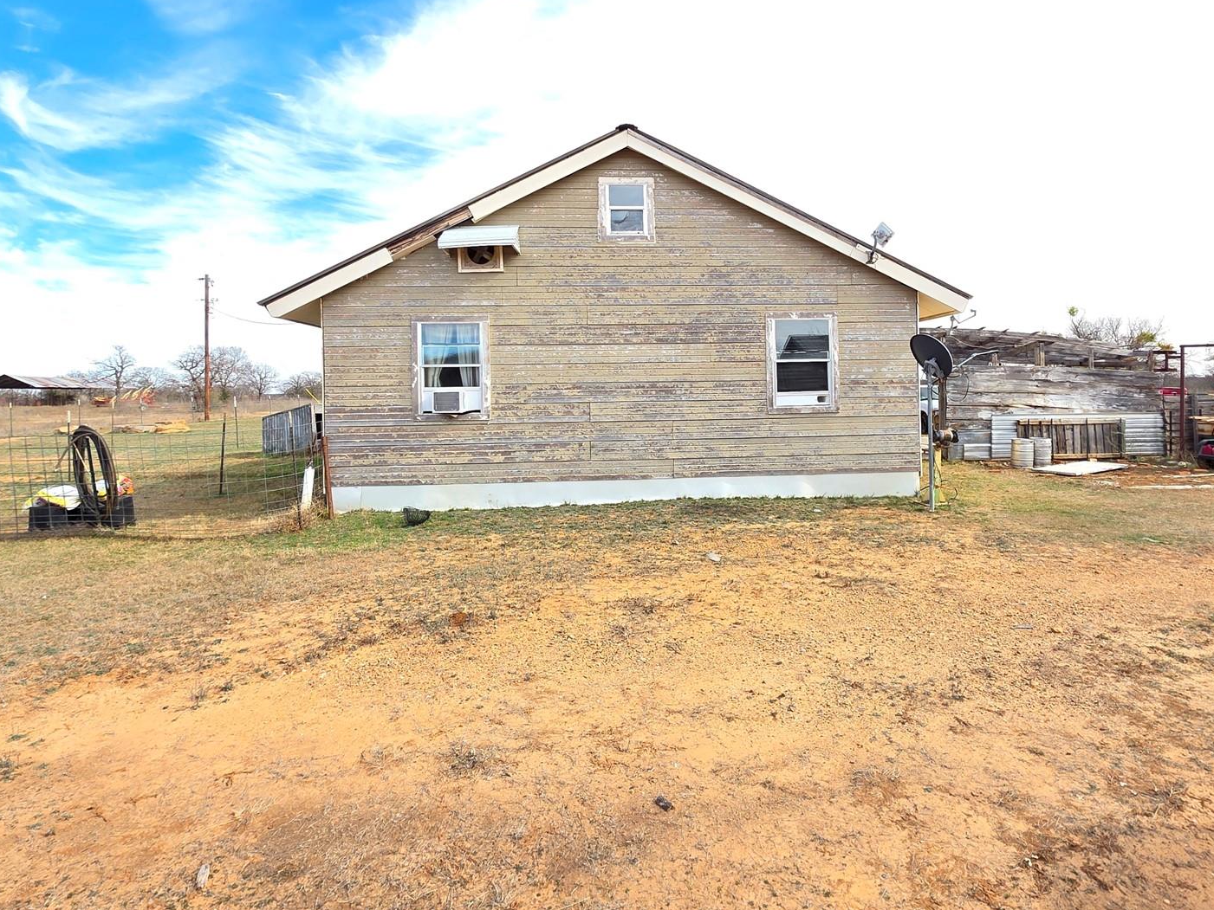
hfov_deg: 84.4
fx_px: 666
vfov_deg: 68.4
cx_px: 671
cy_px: 395
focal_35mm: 19
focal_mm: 2.2
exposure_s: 1/547
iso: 40
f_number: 1.9
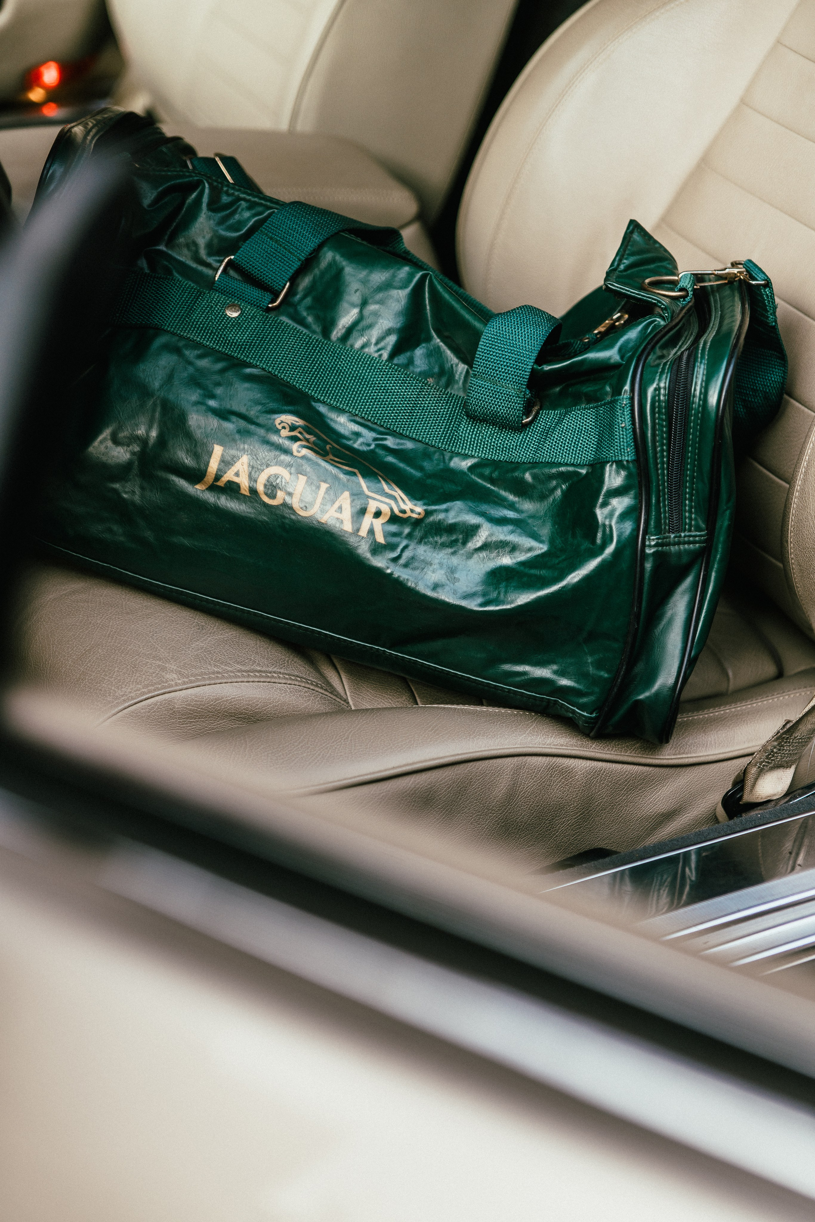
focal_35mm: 70
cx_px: 408
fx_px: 2376
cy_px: 611
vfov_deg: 28.8
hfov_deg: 19.5
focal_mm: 70
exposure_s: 1/100
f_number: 2.8
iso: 100
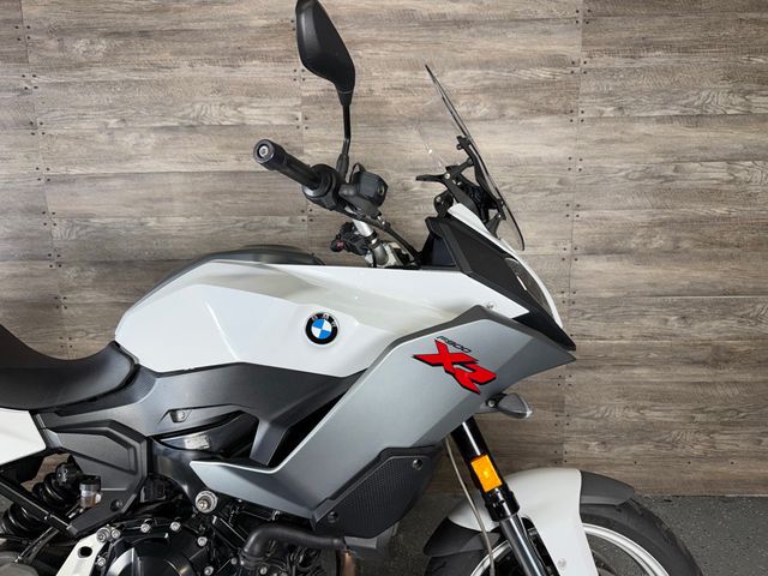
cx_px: 384
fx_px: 532
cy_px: 288
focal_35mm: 24
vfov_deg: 56.8
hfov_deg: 71.6
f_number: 1.78
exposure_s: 1/41
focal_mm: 6.76
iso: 50
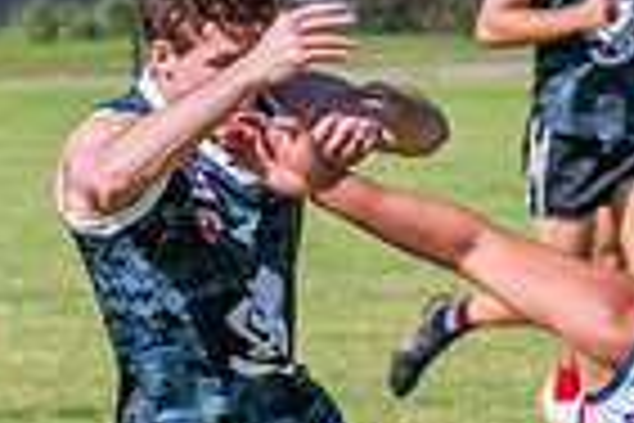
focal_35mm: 1198
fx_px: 21096
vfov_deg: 1.1
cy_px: 581
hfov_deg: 1.7
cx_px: 688
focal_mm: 260
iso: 1600
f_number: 13
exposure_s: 1/1600
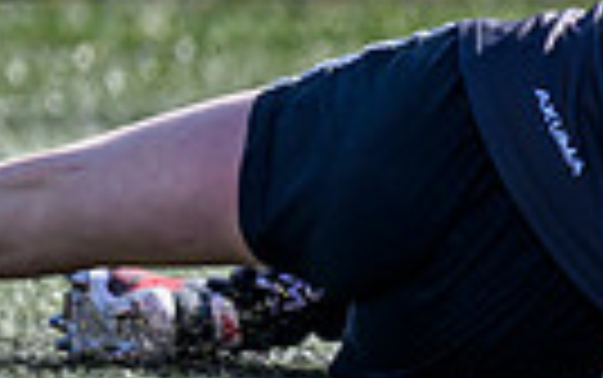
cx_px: 1568
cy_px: -45
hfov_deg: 0.8
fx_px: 41777
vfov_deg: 0.5
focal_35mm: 2540
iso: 200
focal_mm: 400
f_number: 3.2
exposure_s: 1/1250
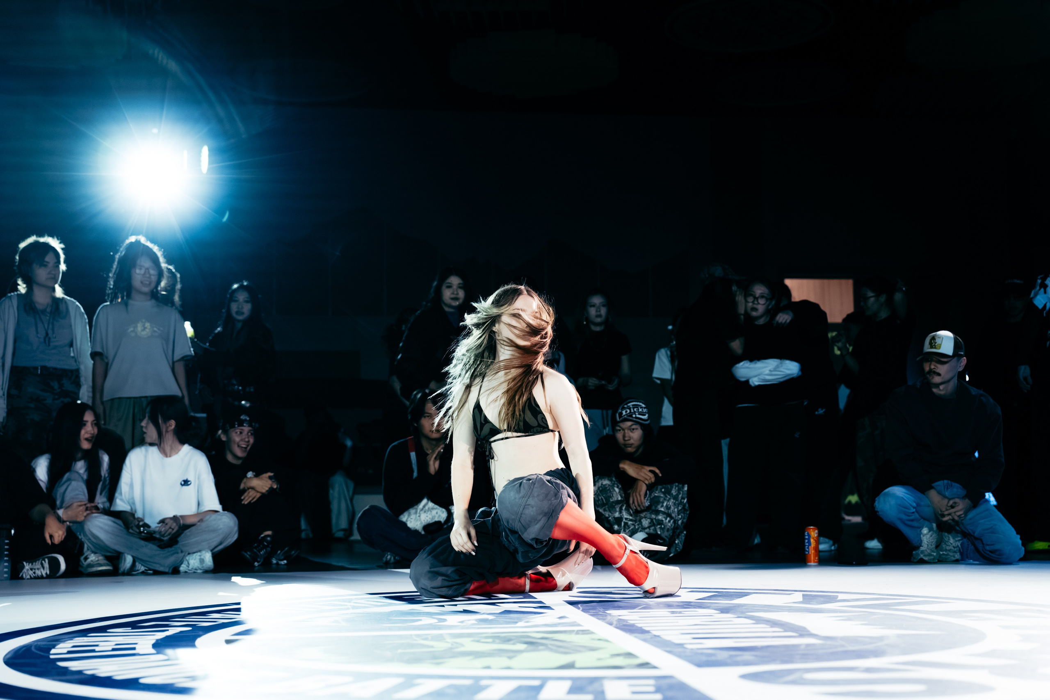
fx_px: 1423
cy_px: 350
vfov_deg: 27.6
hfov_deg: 40.5
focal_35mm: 49
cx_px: 525
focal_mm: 48
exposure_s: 1/800
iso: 3200
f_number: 2.8
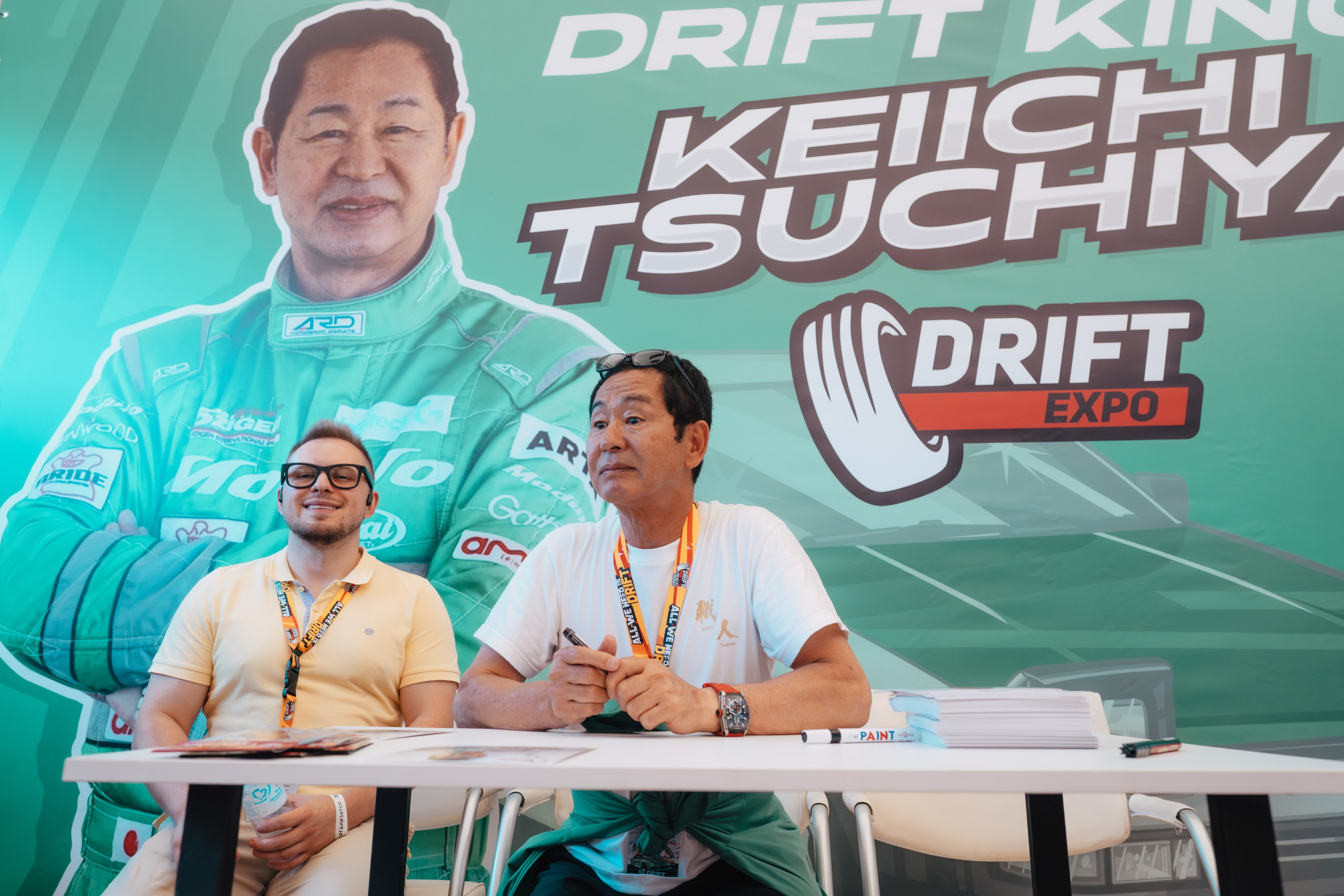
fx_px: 928
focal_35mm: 25
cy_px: 455
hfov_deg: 71.8
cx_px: 661
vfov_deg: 51.6
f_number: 4.5
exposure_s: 1/800
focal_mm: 24
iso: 2000
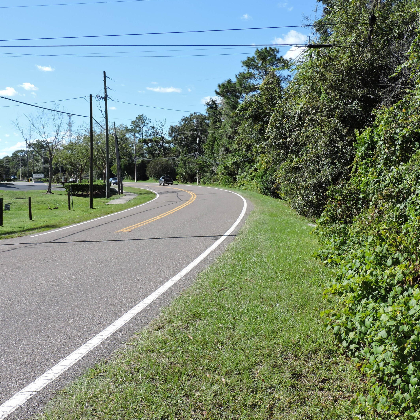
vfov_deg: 34.0
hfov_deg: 34.0
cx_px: 179
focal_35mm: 50
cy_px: 216
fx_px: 686
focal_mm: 7.1
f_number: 3.3
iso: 100
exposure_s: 1/800
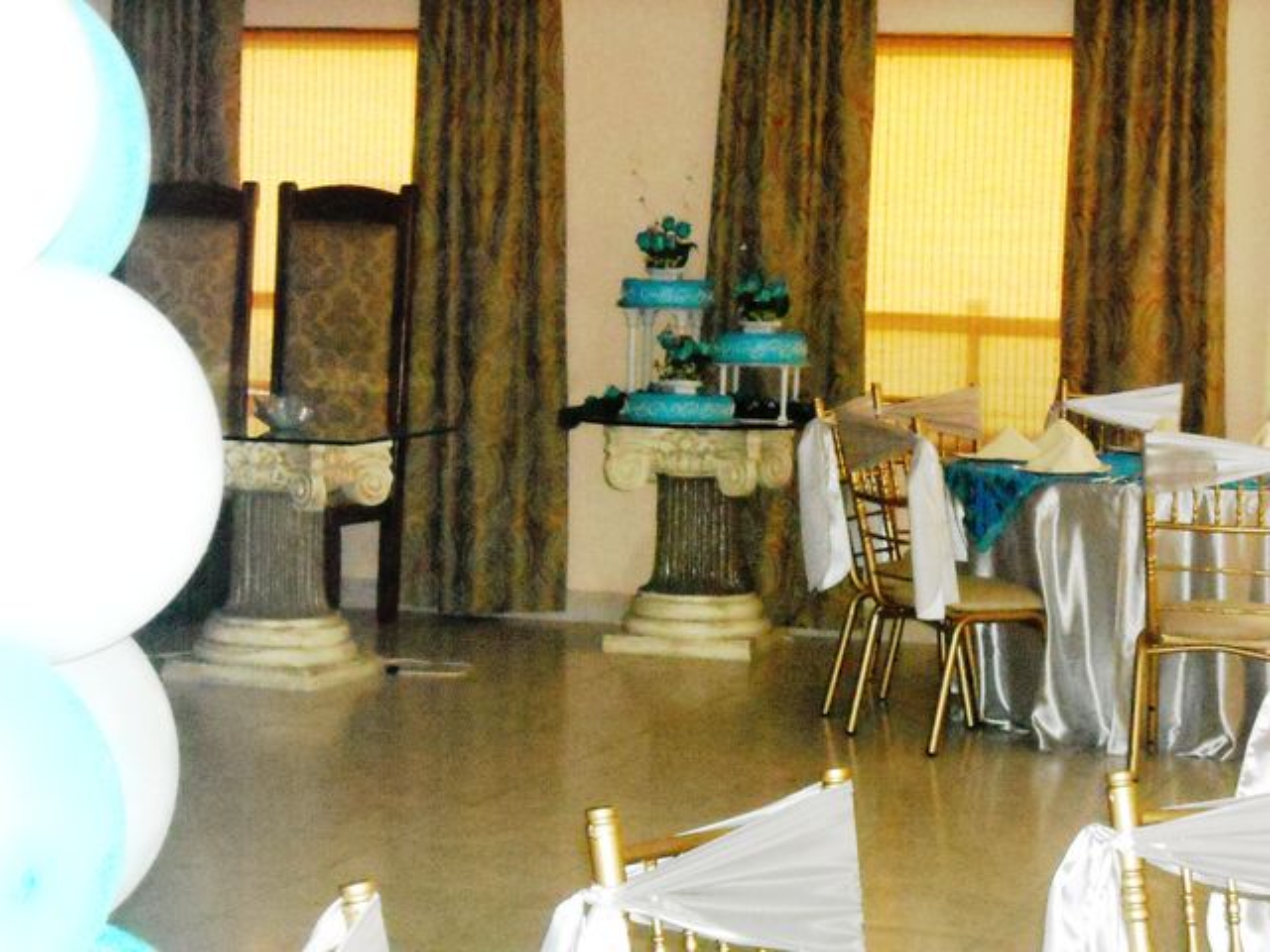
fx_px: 3852
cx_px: 635
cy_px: 476
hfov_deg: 18.7
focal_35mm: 105
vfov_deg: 14.1
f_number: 4.7
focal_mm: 17.1
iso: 1532
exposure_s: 1/125
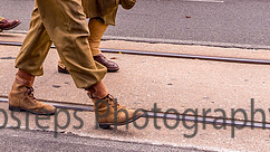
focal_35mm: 113
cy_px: -82
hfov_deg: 18.4
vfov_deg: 10.3
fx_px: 809
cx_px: -14
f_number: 6.3
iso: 800
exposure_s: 1/400
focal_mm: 41
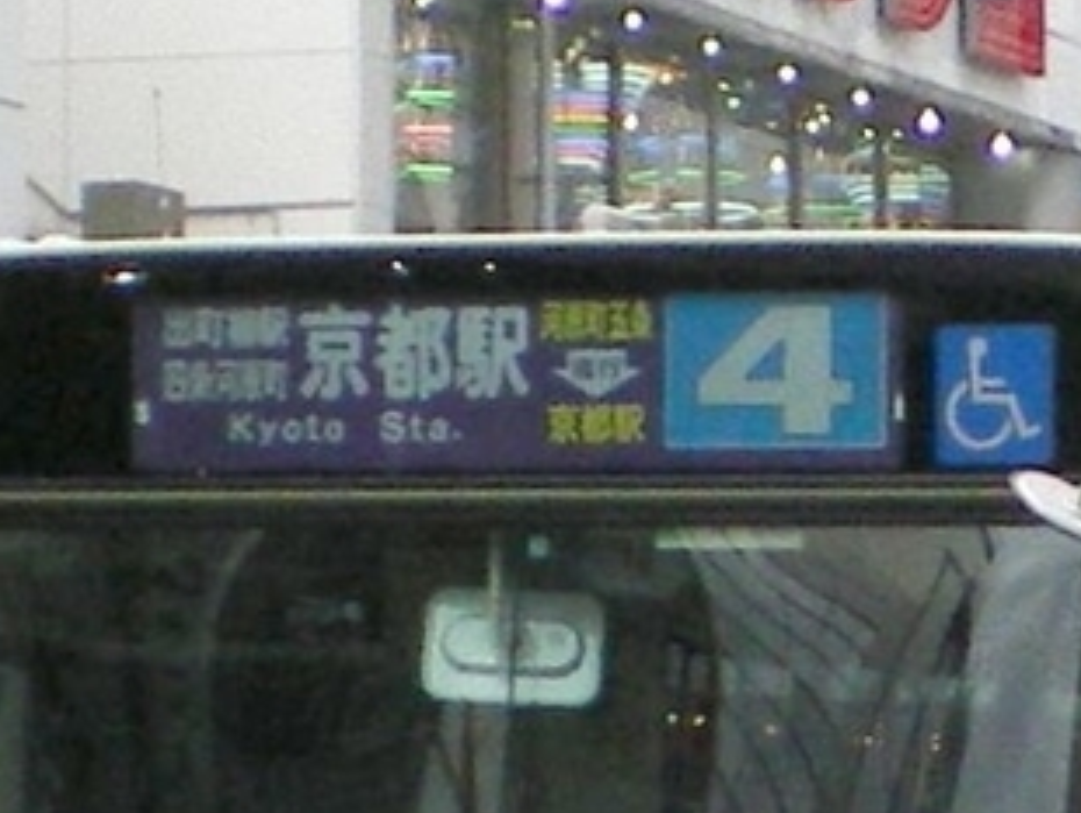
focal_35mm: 98
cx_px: 1022
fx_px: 3063
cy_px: 914
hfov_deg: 19.6
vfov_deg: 14.7
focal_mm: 6.3
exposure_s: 1/400
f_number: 4.6
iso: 200
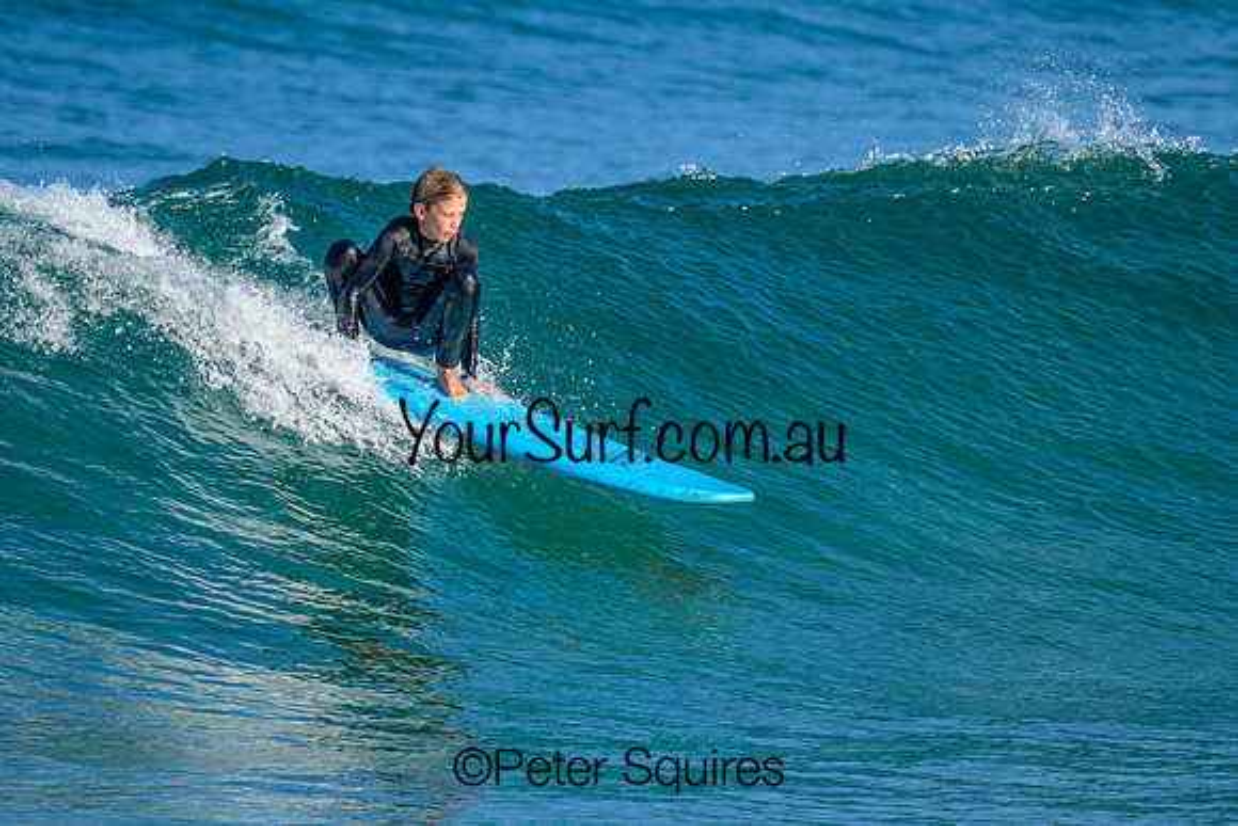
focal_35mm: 1099
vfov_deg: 1.3
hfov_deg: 1.9
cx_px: 476
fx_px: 37791
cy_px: 433
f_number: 8
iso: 800
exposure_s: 1/2000
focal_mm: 800
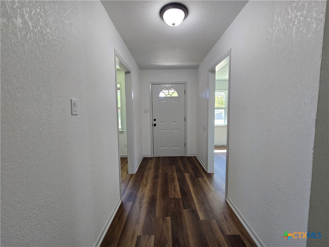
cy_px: 124
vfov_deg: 89.9
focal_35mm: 13
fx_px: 124
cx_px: 164
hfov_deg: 106.2
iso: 100
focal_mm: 2.2
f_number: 2.2
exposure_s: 1/60
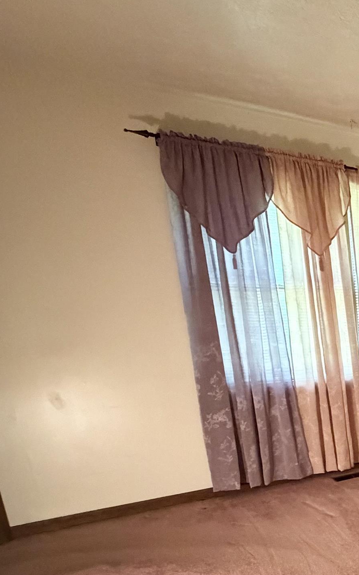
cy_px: 424
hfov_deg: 26.0
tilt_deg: -13.8
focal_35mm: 32
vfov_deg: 57.0
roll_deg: +0.0
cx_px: 567
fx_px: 501
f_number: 2.2
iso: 1250
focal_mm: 2.22
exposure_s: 1/60
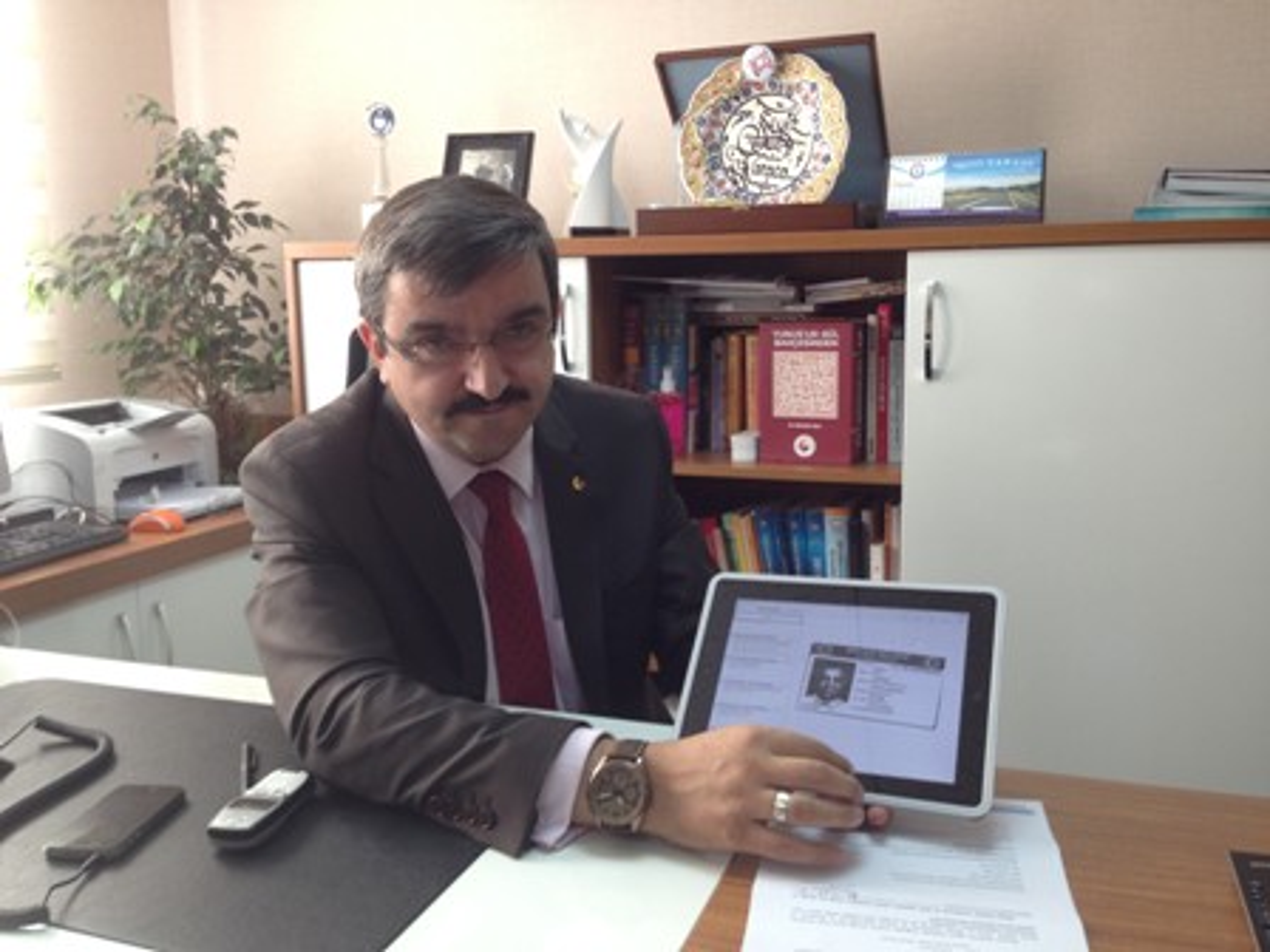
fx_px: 1211
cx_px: 635
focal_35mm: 33
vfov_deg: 42.9
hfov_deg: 55.4
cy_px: 476
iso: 50
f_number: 2.4
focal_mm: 4.12
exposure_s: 1/30
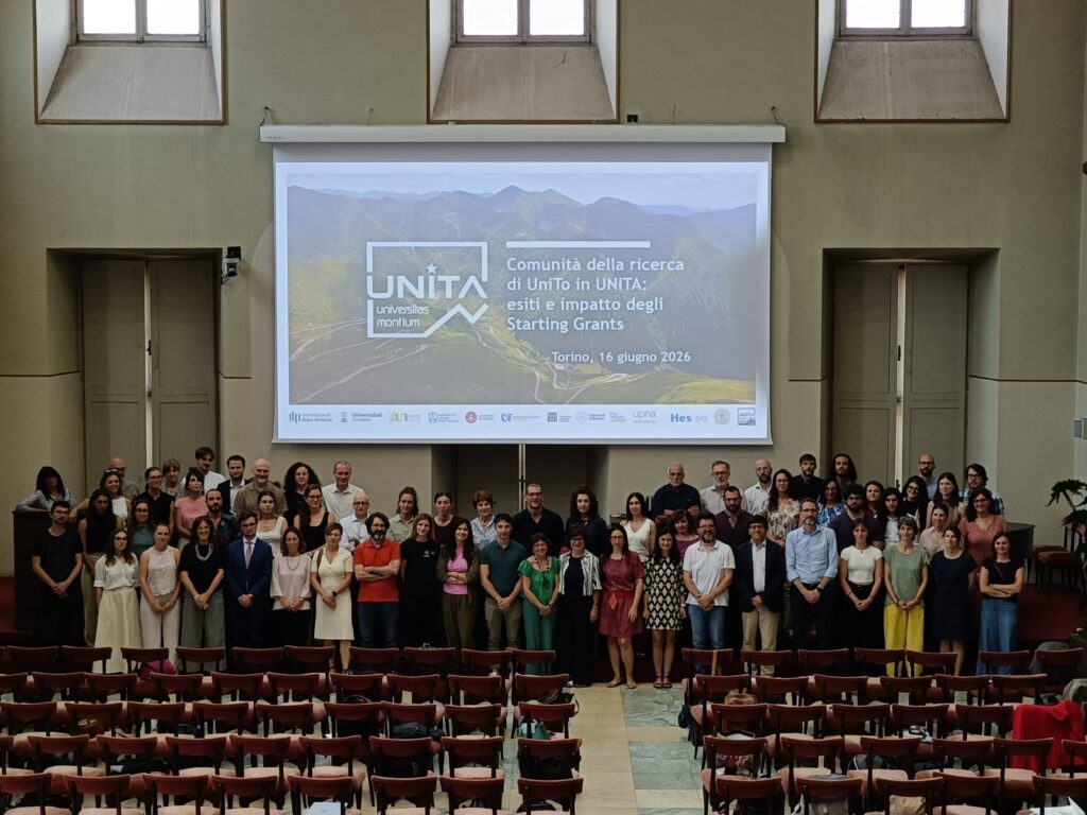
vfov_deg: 25.7
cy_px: 408
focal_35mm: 57
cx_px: 544
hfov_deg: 33.8
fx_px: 1790
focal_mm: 7.08
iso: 320
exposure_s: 1/60
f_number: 2
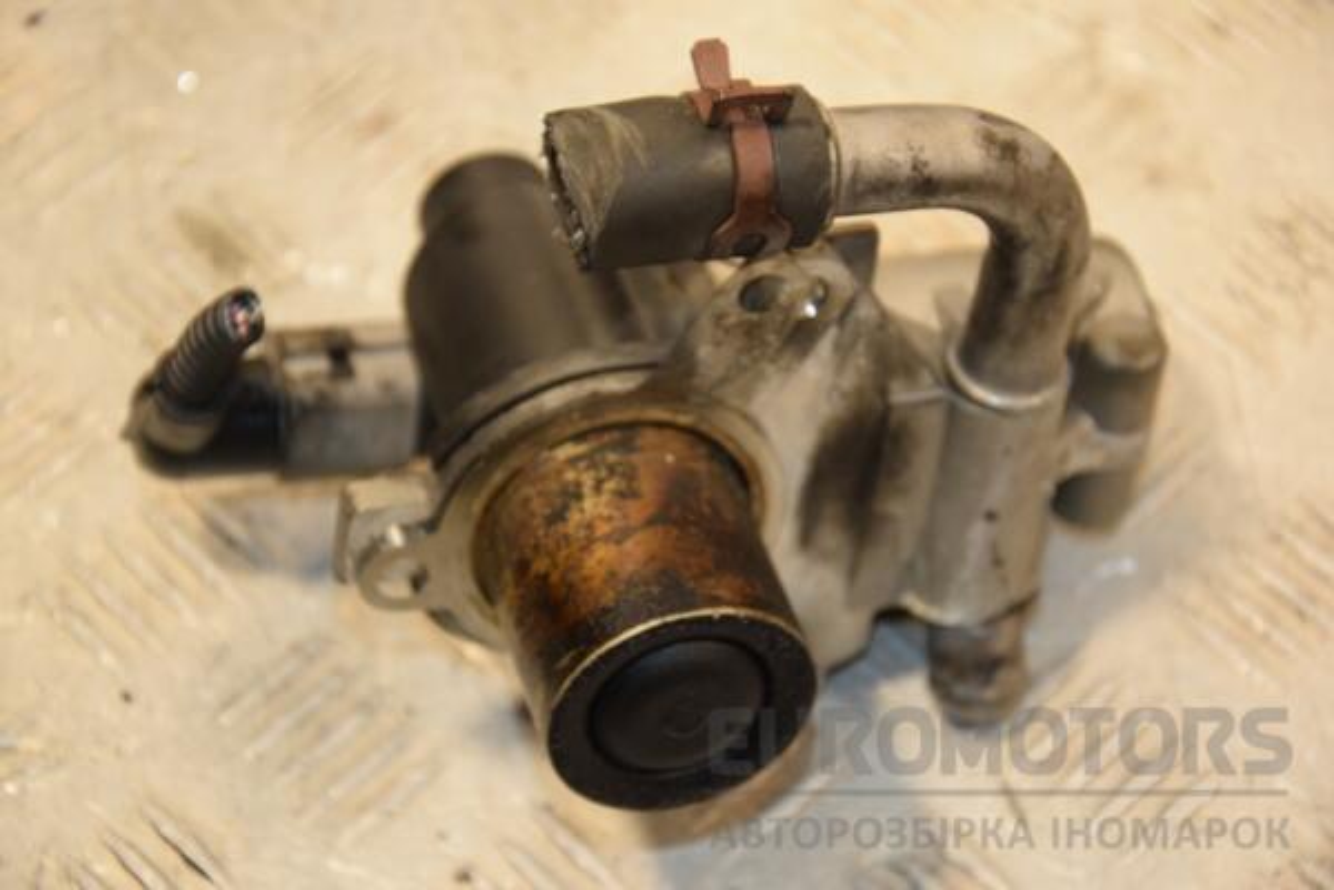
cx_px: 667
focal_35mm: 120
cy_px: 445
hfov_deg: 17.1
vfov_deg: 11.4
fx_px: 4446
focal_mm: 80
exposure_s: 1/125
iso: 800
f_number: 5.3
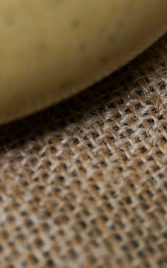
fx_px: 1653
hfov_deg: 5.6
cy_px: -254
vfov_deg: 8.8
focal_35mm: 227
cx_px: -196
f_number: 4
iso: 400
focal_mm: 50
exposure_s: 1/160
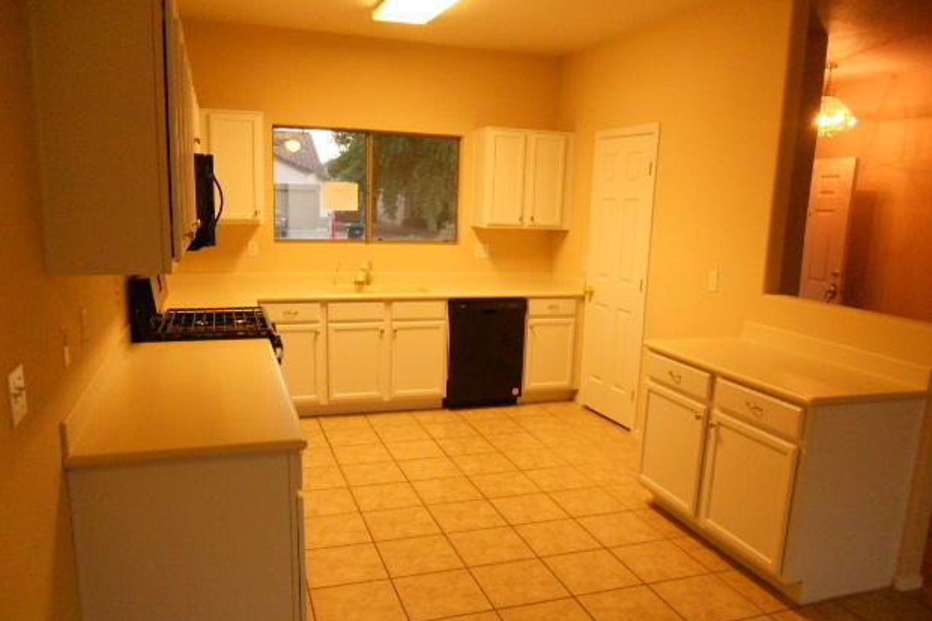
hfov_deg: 63.7
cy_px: 349
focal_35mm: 29
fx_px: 751
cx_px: 471
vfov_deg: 44.8
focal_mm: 4.9
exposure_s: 1/40
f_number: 3.2
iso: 400
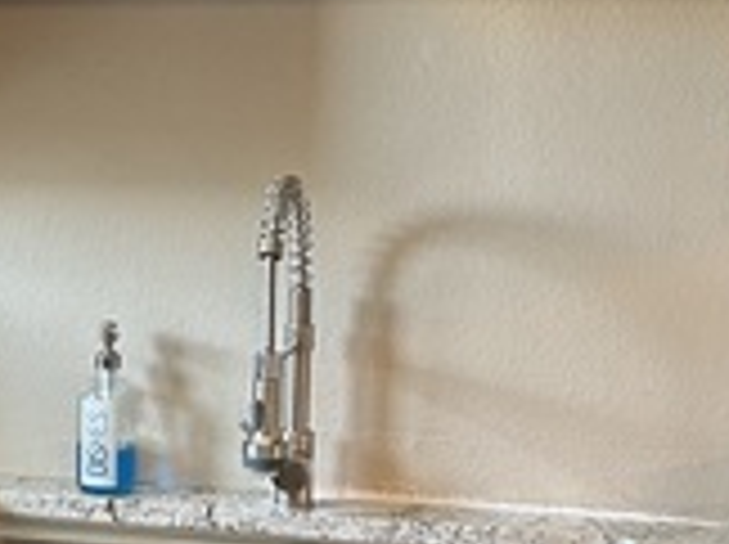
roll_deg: +0.5
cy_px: 369
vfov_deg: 13.8
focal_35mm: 107
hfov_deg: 17.5
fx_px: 2250
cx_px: -169
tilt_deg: -9.6
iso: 250
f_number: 1.5
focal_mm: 5.7
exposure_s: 1/60
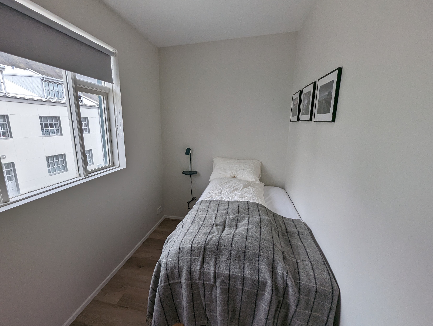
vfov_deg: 78.1
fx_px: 200
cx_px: 183
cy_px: 176
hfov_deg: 93.7
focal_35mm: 16
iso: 47
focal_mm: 1.95
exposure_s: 1/228
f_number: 2.2
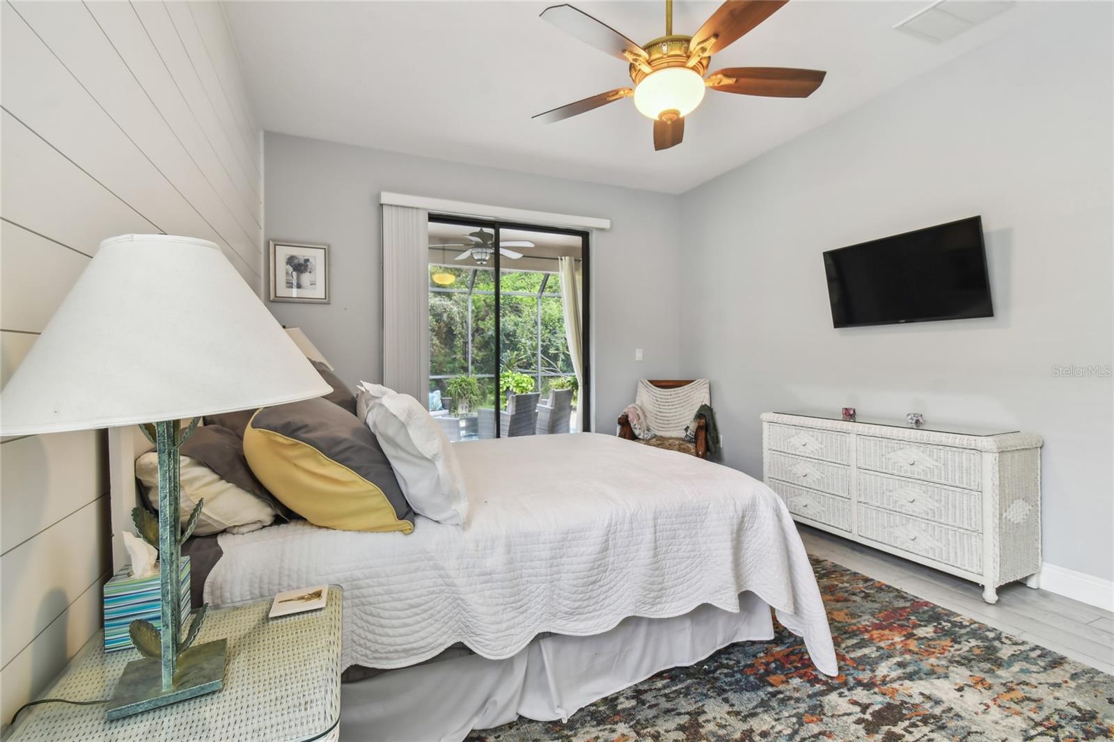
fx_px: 464
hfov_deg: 100.4
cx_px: 557
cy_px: 371
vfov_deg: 77.3
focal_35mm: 15
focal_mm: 10
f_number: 7.1
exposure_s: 1/2
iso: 100
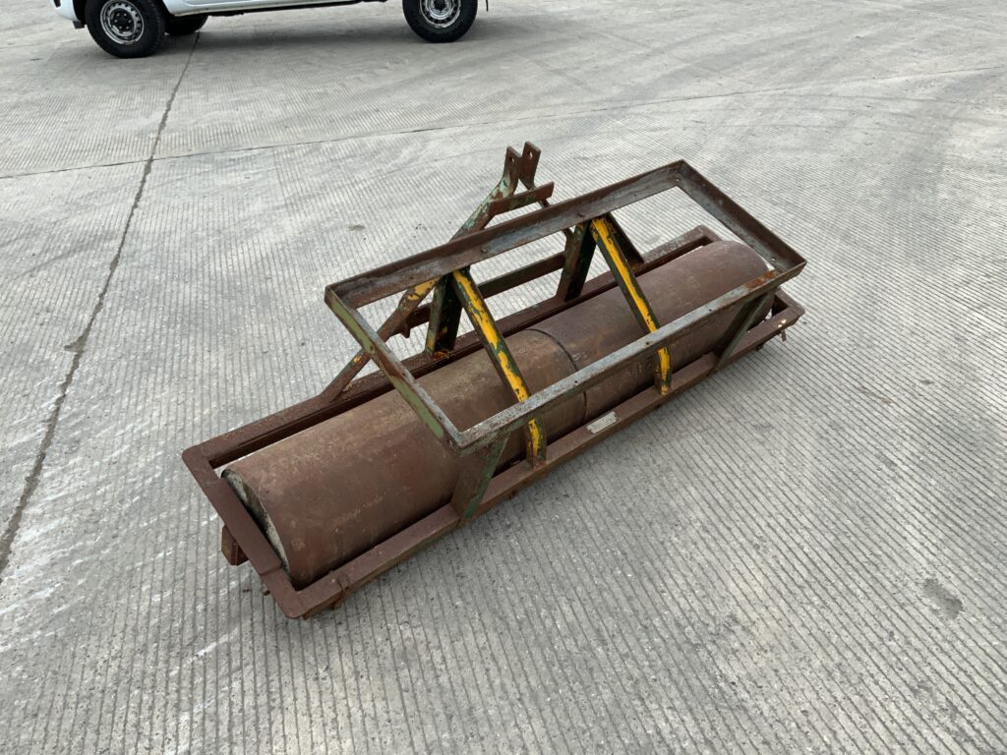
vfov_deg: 48.2
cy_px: 378
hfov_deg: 61.7
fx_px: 844
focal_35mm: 29
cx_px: 504
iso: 16
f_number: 1.8
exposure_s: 1/238
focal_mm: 3
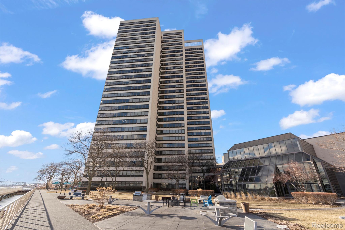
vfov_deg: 73.7
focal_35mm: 16
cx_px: 172
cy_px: 115
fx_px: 153
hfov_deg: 96.7
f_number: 8
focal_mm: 16
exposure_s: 1/40
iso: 100
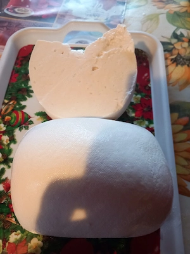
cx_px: 95
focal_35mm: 27
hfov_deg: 51.4
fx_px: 198
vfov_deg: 65.3
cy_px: 127
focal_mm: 4
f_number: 1.8
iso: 320
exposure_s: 1/25.1
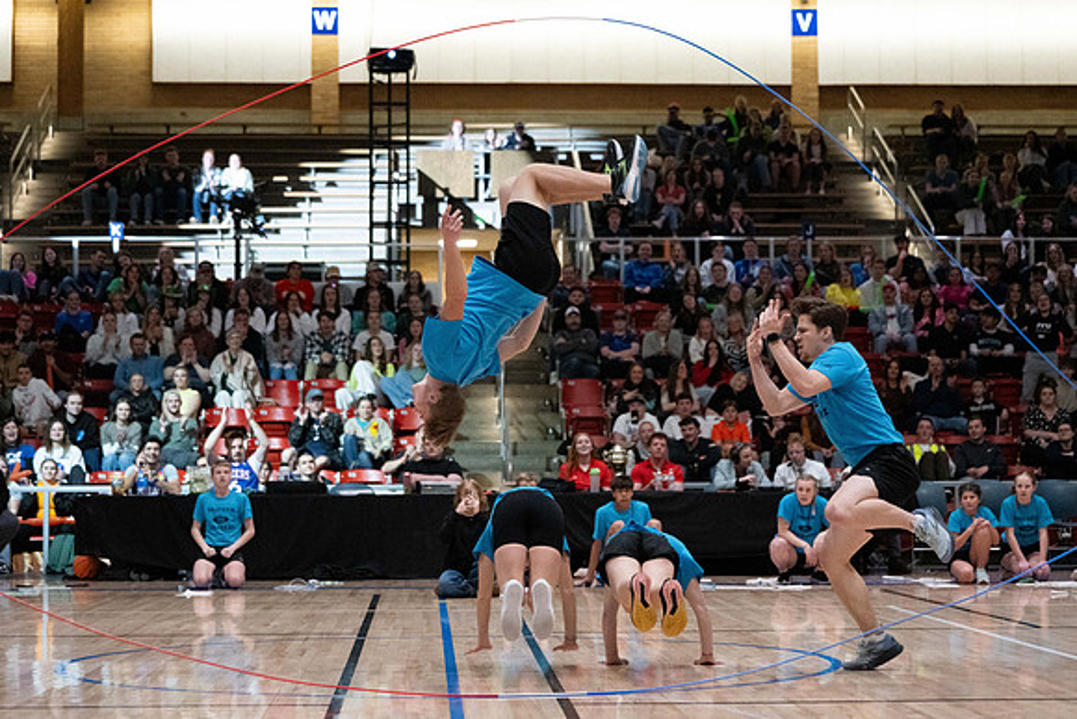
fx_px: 2271
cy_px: 344
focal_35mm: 76
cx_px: 539
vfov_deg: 18.0
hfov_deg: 26.7
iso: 8000
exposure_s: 1/1000
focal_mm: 70
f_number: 2.8
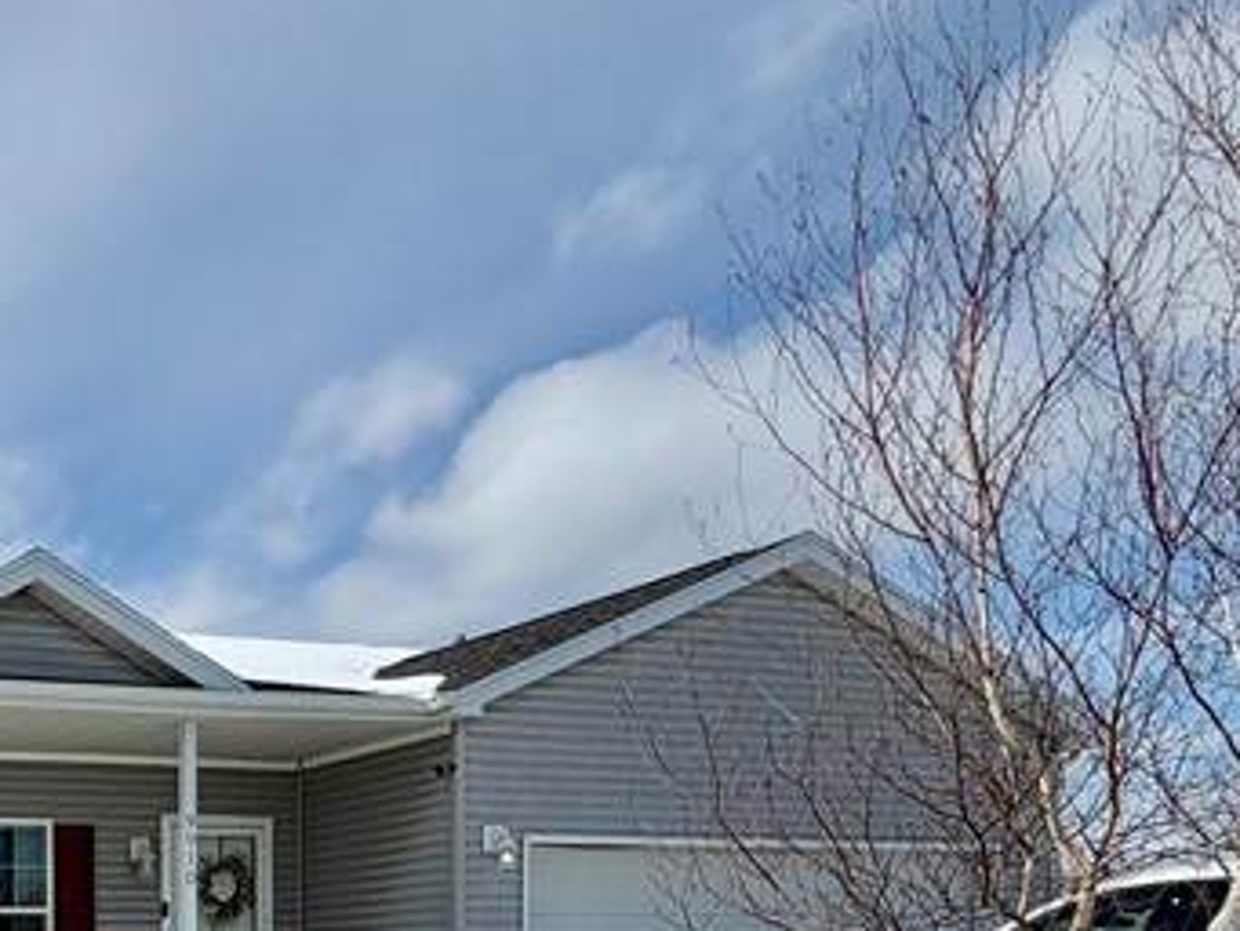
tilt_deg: -1.5
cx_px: -145
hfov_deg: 37.1
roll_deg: +0.6
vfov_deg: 30.6
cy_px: 1029
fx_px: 1505
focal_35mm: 42
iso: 20
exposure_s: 1/2506
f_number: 2.2
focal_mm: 2.22
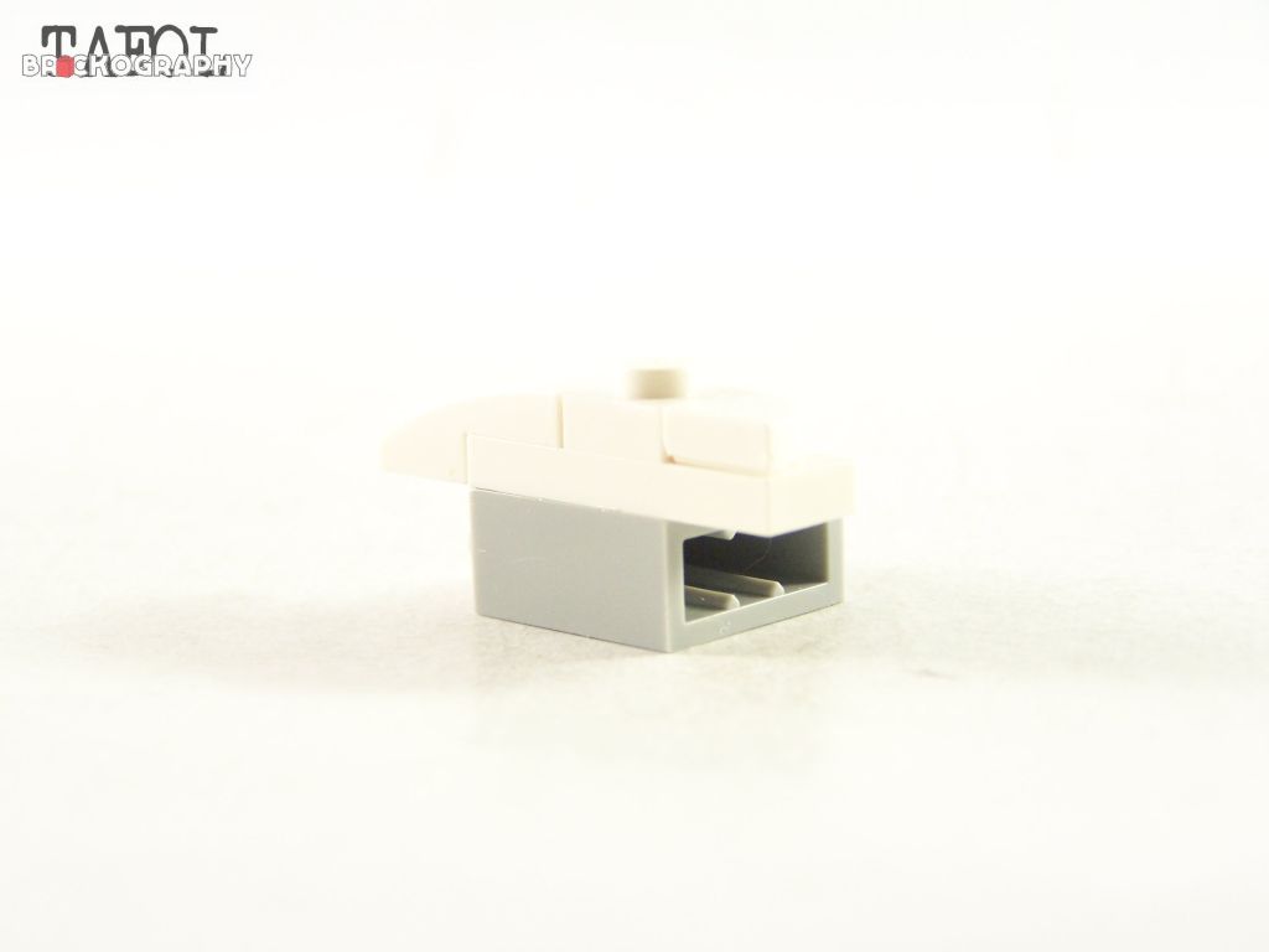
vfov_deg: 15.7
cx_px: 634
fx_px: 3446
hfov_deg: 20.9
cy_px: 476
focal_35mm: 94
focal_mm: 15.6
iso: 200
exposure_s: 1/30
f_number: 3.2
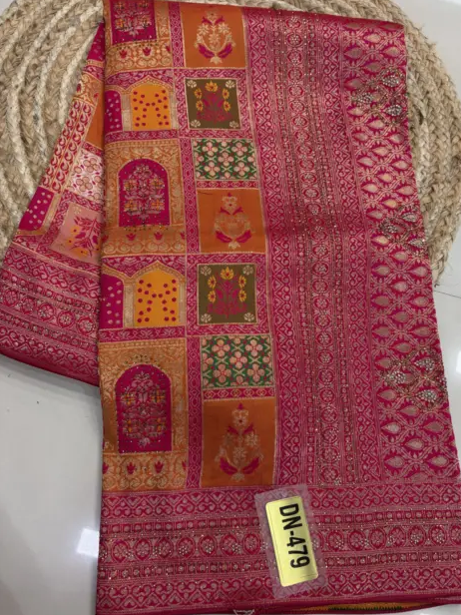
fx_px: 479
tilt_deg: -72.9
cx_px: 236
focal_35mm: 27
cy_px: 314
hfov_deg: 51.3
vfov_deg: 65.3
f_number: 1.6
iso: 80
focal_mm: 5.96
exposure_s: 1/50
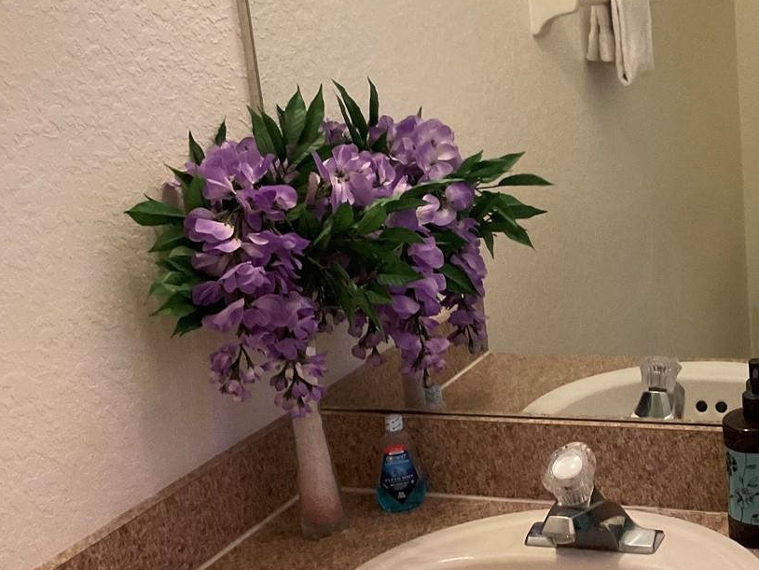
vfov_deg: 25.7
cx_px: 647
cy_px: 286
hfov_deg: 32.5
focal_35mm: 57
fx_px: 1250
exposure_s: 1/60
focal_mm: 3
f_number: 1.8
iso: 250
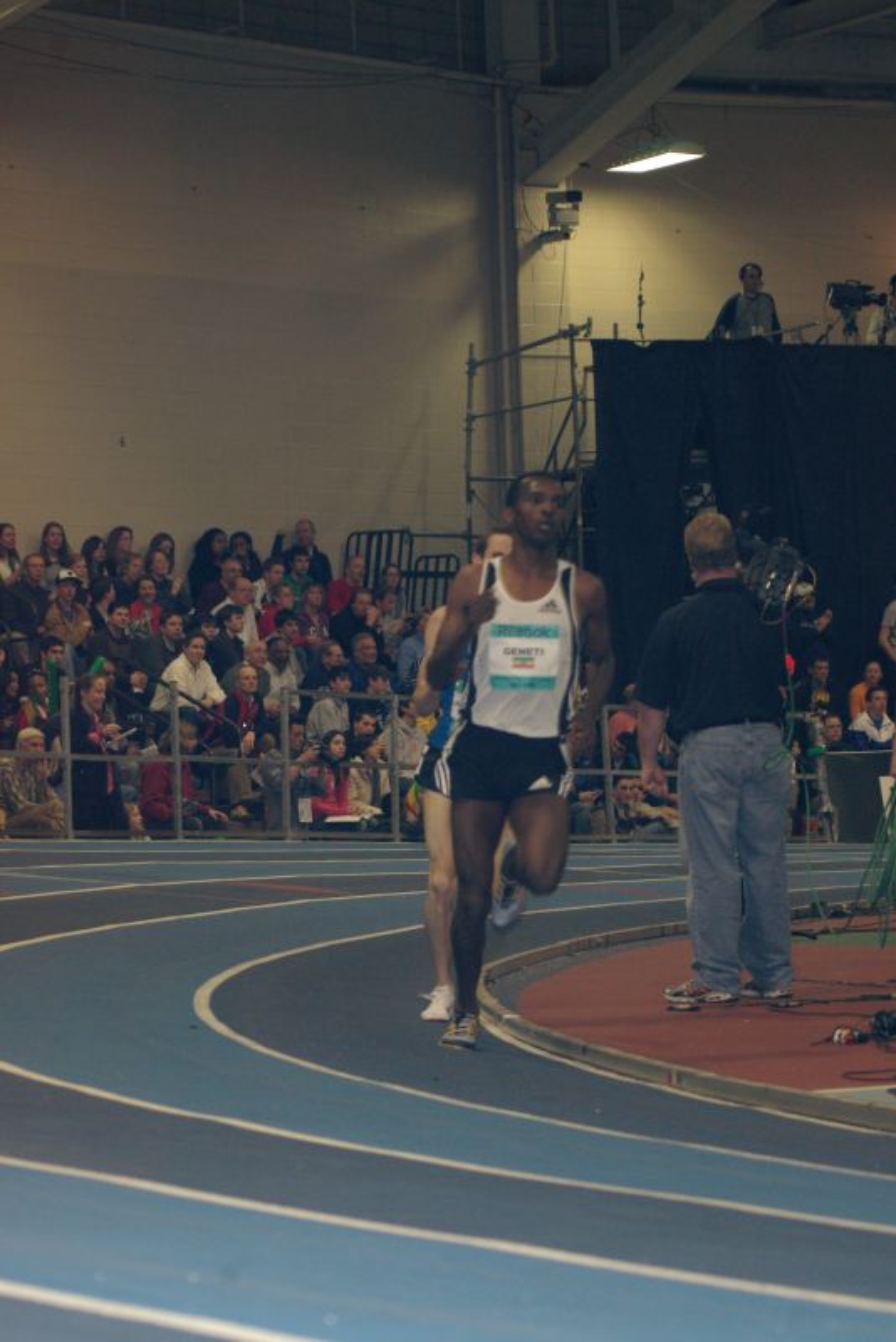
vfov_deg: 17.1
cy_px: 671
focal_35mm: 120
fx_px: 4476
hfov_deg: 11.4
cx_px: 448
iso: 800
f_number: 6.3
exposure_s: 1/125
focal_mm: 80
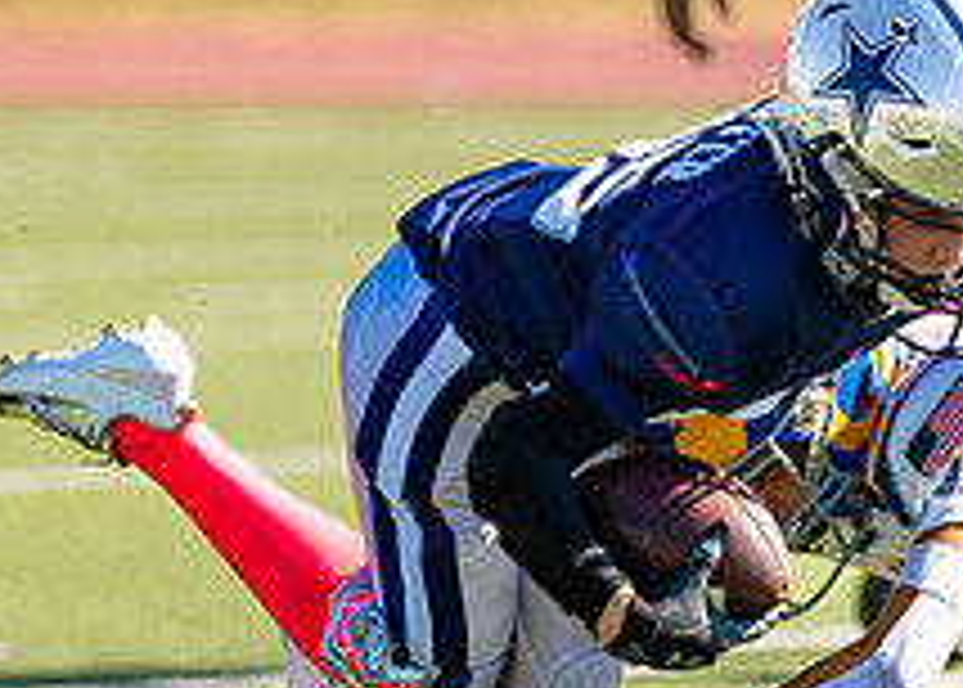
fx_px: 18522
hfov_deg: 3.0
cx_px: 740
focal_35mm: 677
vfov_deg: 2.1
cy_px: 438
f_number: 2.8
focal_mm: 160
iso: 100
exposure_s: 1/2000
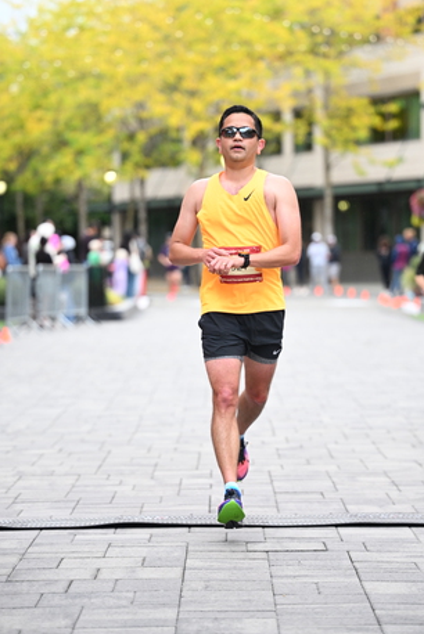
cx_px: 243
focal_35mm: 138
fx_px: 2434
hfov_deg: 10.0
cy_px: 300
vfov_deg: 14.9
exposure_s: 1/1600
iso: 1250
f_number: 2.8
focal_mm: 115
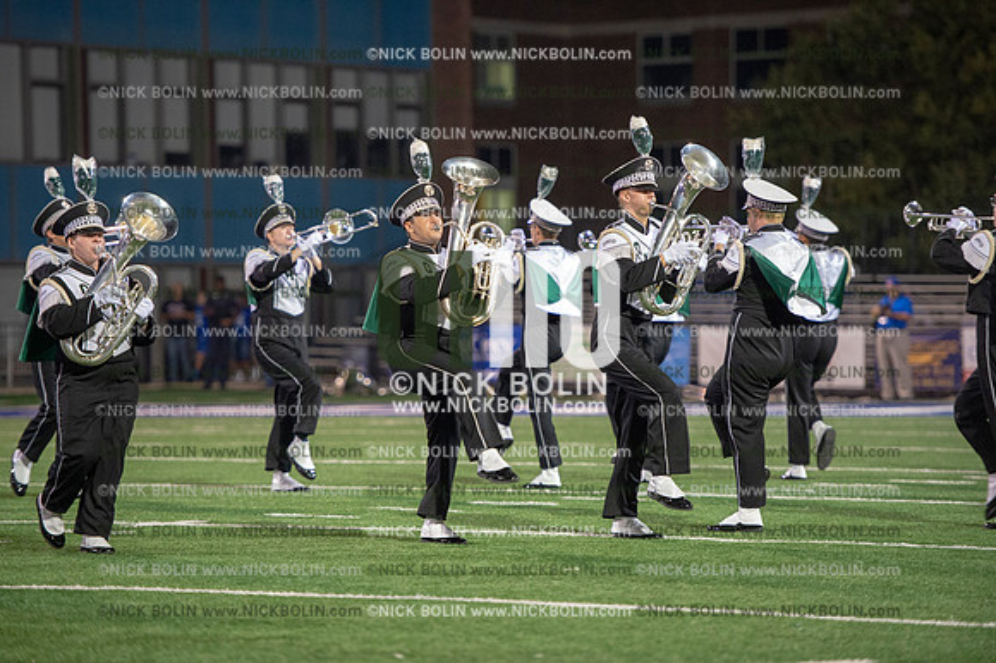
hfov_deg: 11.8
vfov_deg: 7.8
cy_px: 332
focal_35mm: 175
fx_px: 4839
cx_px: 498
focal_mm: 175
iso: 4000
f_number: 2.8
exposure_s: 1/250
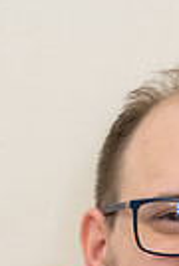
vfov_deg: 3.4
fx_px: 4474
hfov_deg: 2.3
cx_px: 197
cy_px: 393
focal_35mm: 603
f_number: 4
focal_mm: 180
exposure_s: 1/80
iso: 5000
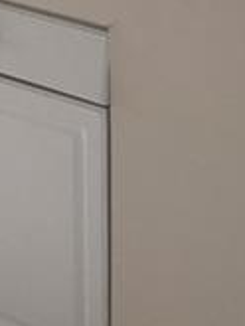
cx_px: -95
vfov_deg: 13.6
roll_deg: +2.4
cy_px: -194
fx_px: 1272
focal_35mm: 135
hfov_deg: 10.7
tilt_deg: -7.6
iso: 50
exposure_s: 1/120
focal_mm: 4.15
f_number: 2.2
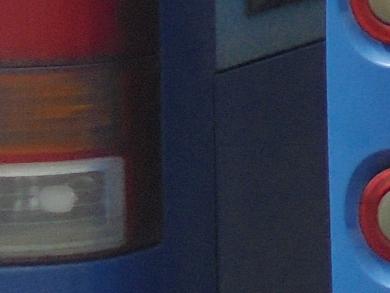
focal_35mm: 184
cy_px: -197
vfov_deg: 7.9
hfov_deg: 8.3
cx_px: 1314
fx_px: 2073
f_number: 3.5
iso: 100
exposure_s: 1/500
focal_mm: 4.6
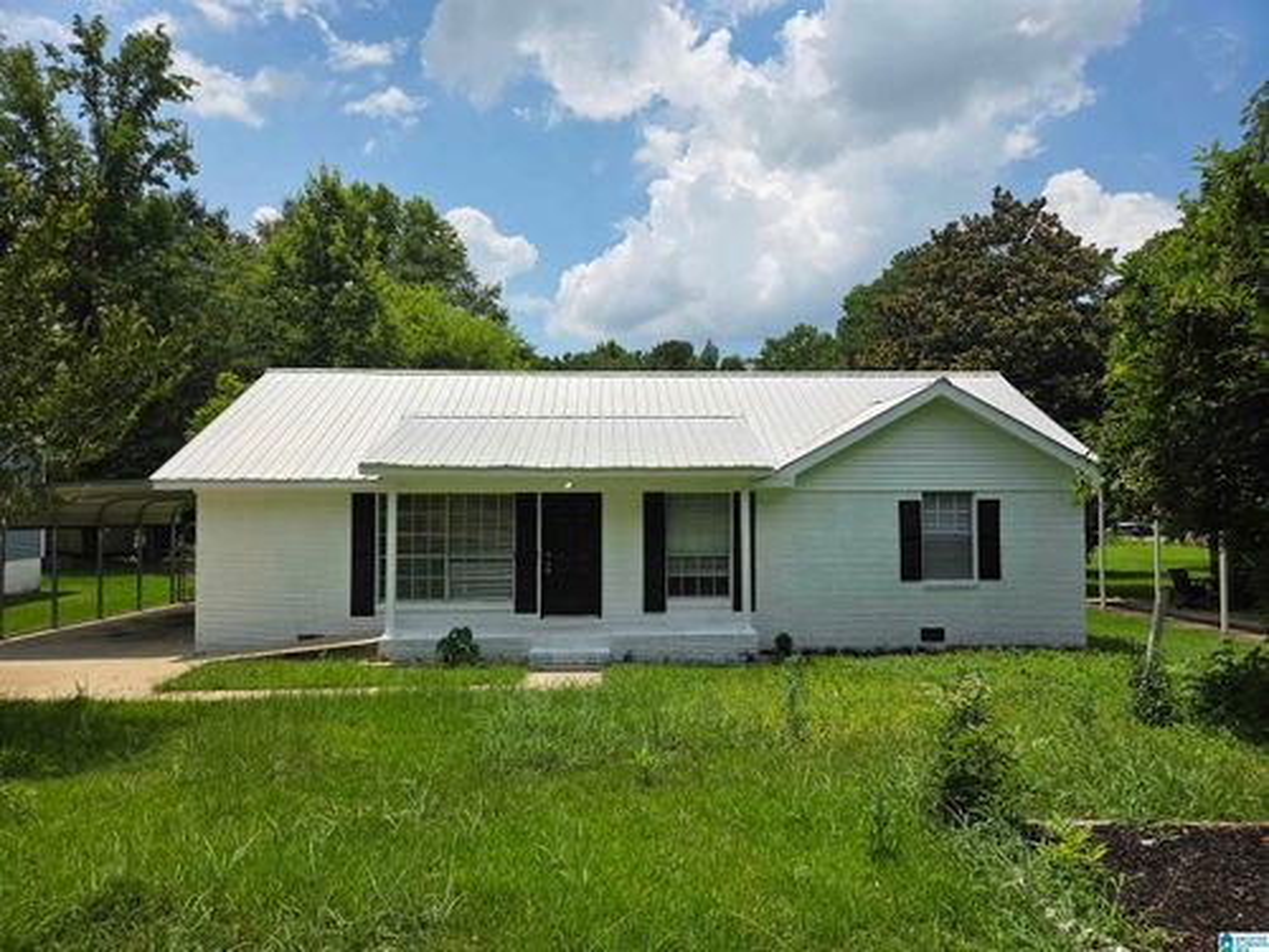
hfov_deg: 73.9
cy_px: 476
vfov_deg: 58.9
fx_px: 843
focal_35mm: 23
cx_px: 634
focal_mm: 5.4
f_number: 1.8
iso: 80
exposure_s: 1/6618
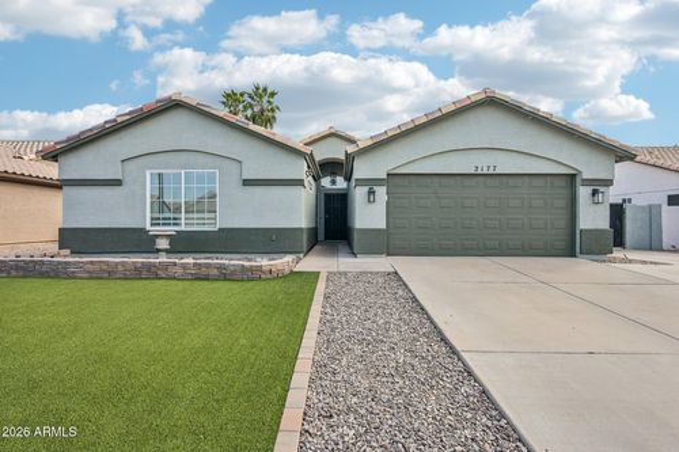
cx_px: 340
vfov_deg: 72.0
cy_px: 226
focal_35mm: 16
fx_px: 311
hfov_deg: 95.0
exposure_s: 1/500
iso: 500
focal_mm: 16.5
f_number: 8
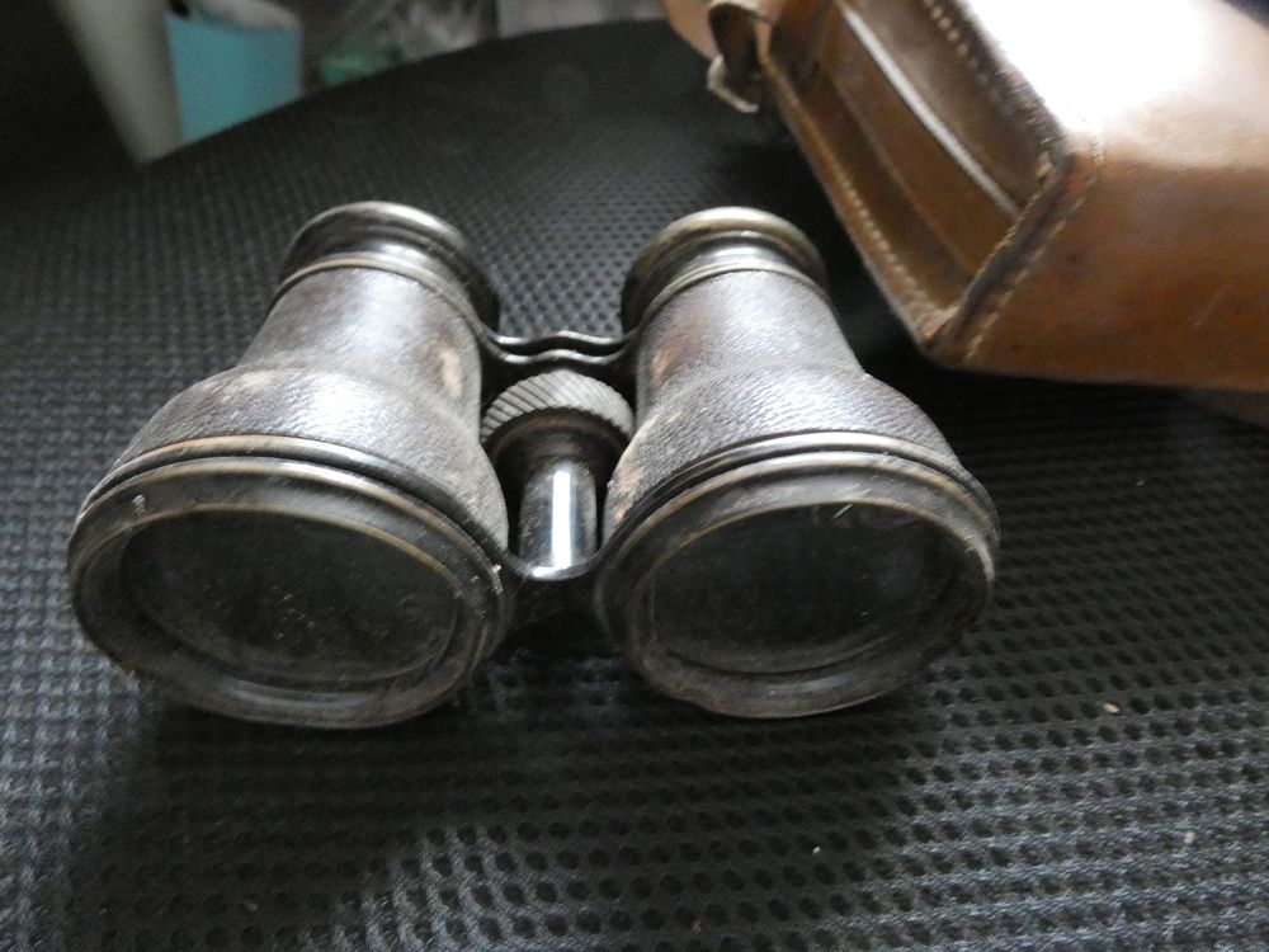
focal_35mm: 20
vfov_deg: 66.0
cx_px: 634
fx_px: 733
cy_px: 476
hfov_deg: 81.7
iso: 1600
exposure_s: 1/20
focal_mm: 3.6
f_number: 2.8
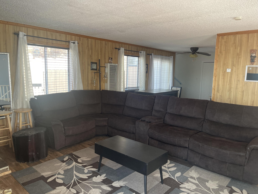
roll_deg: -0.3
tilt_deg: -6.9
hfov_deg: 69.4
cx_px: 129
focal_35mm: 25
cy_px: 97
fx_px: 186
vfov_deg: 54.9
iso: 125
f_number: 1.6
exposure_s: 1/103
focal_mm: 5.1
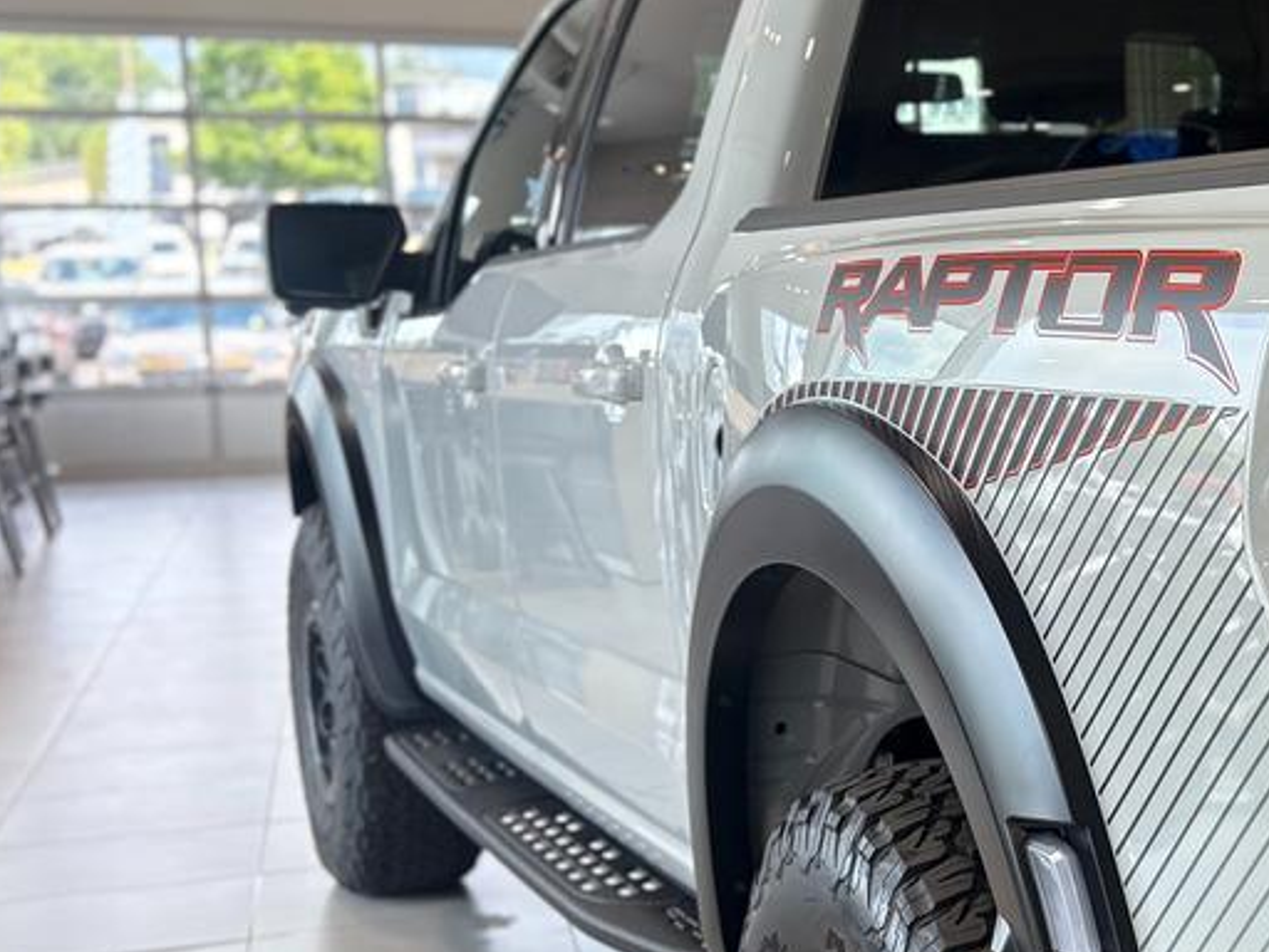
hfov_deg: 26.4
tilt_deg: -8.2
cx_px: 1534
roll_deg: +0.2
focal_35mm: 65
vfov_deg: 22.6
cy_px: 548
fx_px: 2383
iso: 64
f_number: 1.6
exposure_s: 1/238
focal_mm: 5.96
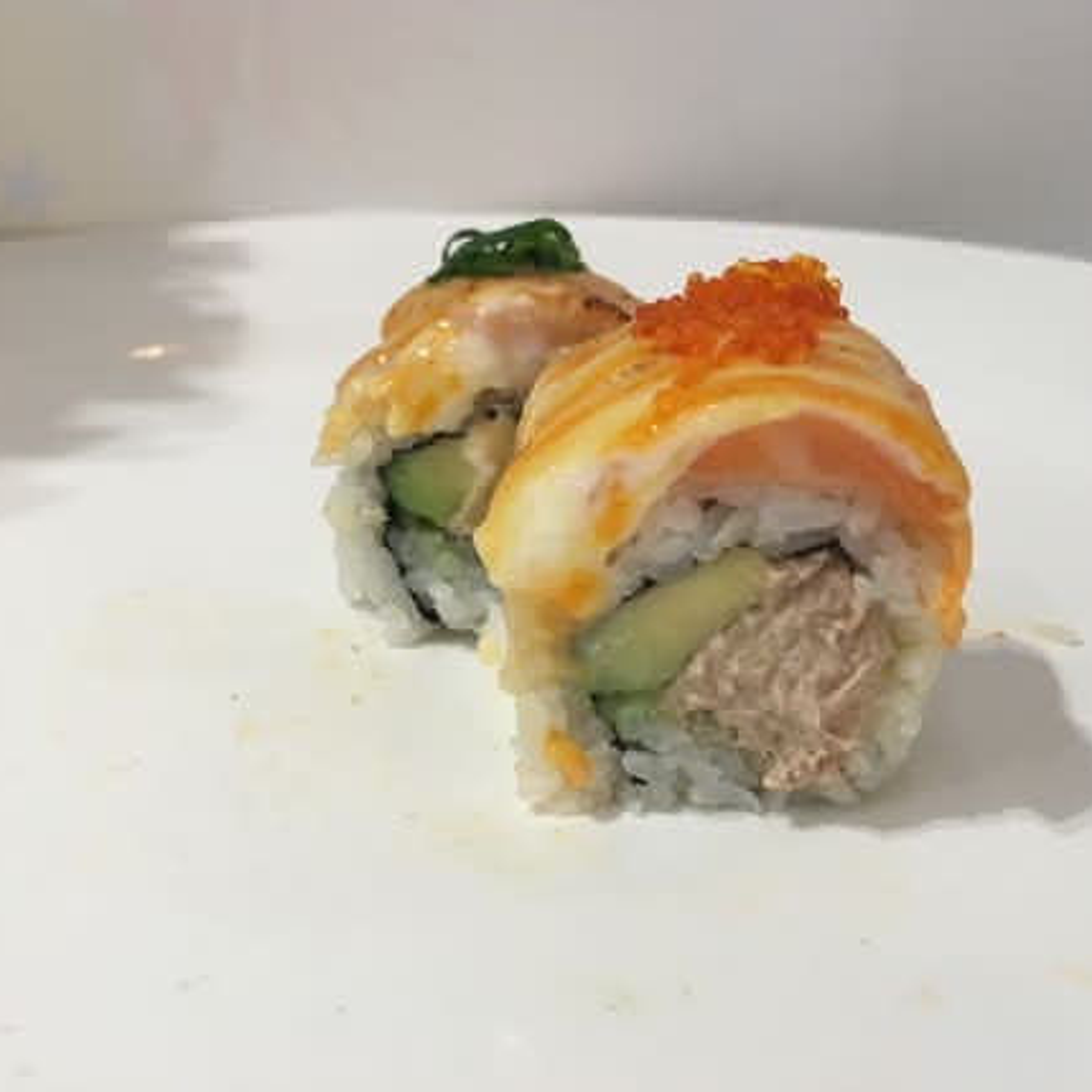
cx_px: 568
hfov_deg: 47.2
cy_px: 537
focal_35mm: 35
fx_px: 1249
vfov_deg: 47.2
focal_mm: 4.15
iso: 40
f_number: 2.2
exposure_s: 1/33
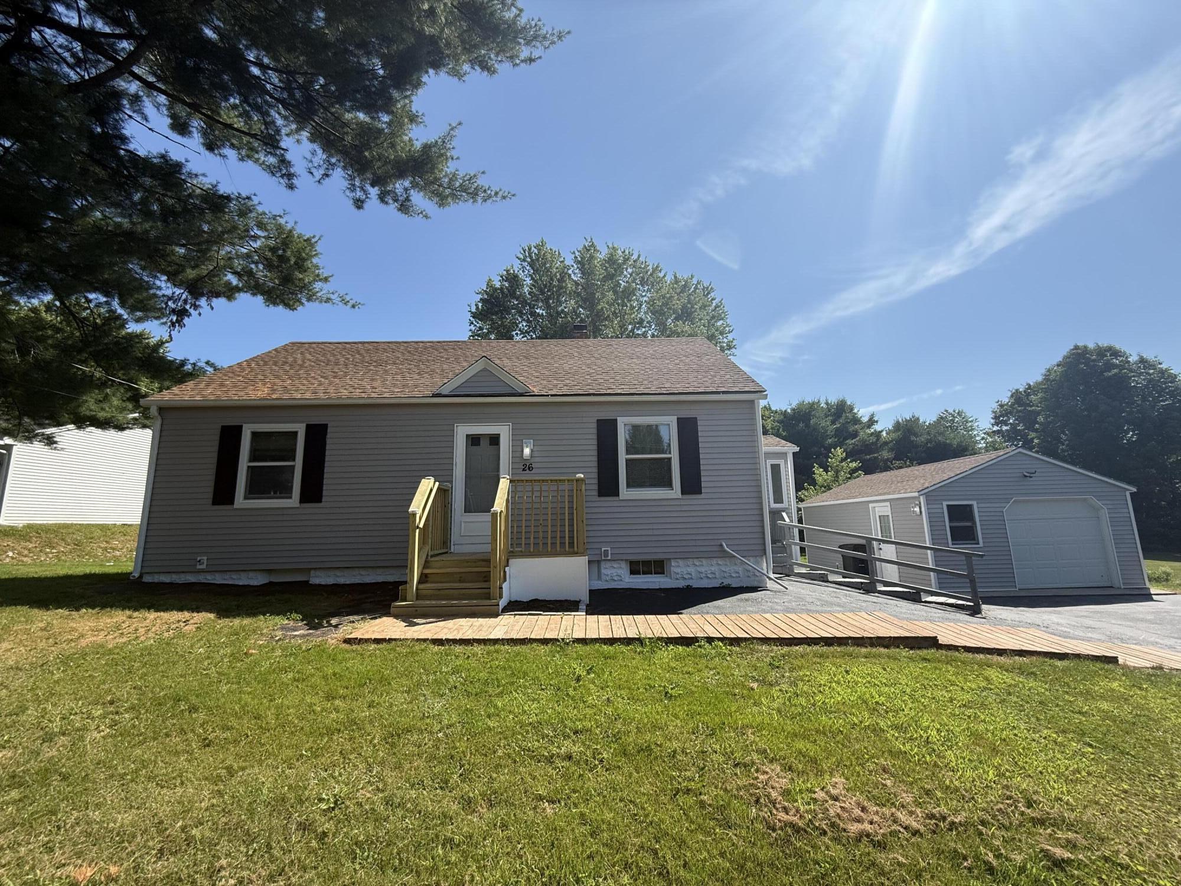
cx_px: 590
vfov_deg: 85.7
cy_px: 443
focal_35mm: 14
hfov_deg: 102.1
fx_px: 478
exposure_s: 1/1613
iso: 64
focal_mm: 2.22
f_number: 2.2
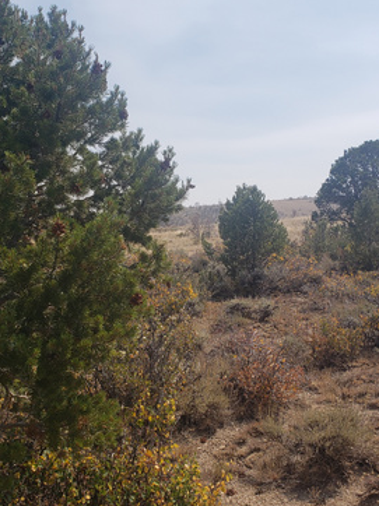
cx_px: 175
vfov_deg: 41.2
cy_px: 273
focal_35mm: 46
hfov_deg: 31.5
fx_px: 672
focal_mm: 4.3
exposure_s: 1/2188
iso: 50
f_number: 2.4
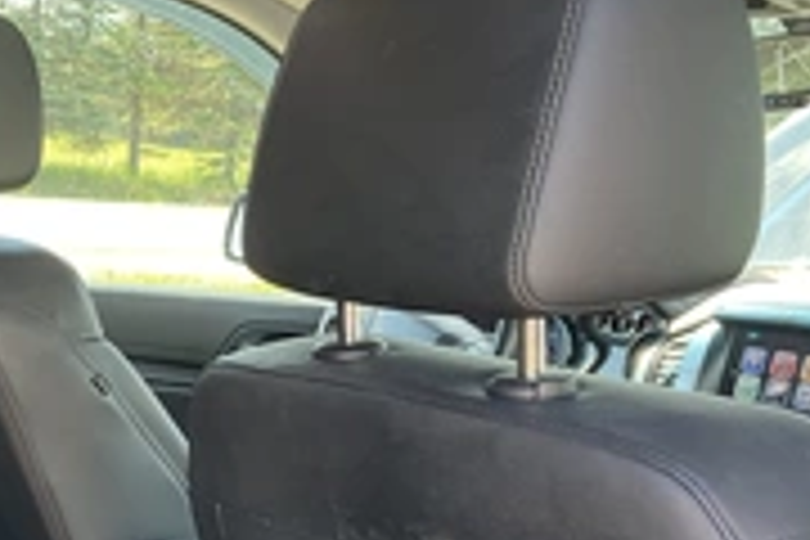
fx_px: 1507
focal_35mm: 67
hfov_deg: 29.8
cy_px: 400
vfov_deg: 20.2
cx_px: 238
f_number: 1.8
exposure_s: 1/122
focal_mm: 3
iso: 64
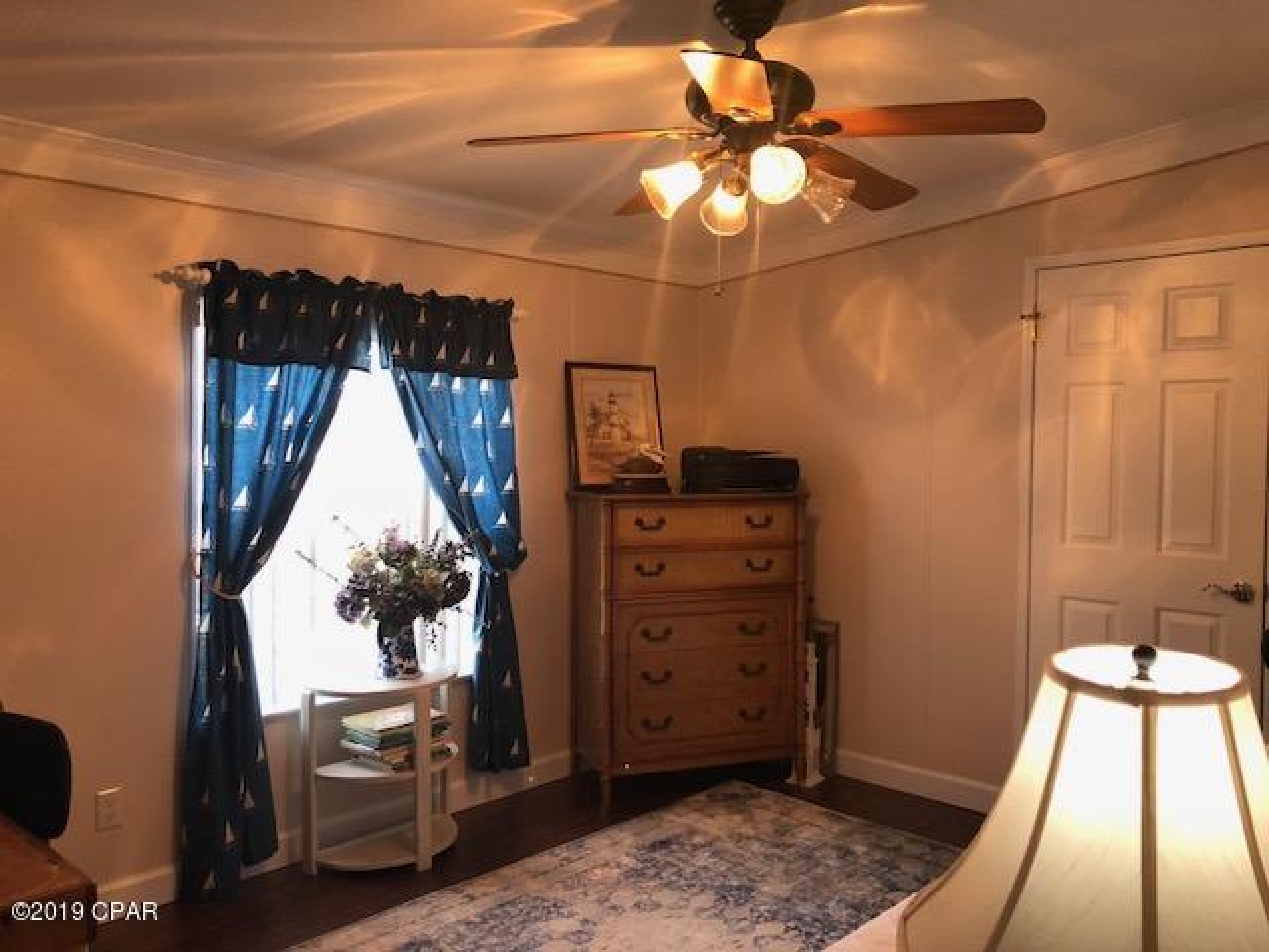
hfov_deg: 63.4
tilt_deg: -2.3
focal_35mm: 28
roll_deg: -0.5
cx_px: 634
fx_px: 1026
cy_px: 476
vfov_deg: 49.7
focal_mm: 3.99
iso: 40
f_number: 1.8
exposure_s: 1/24
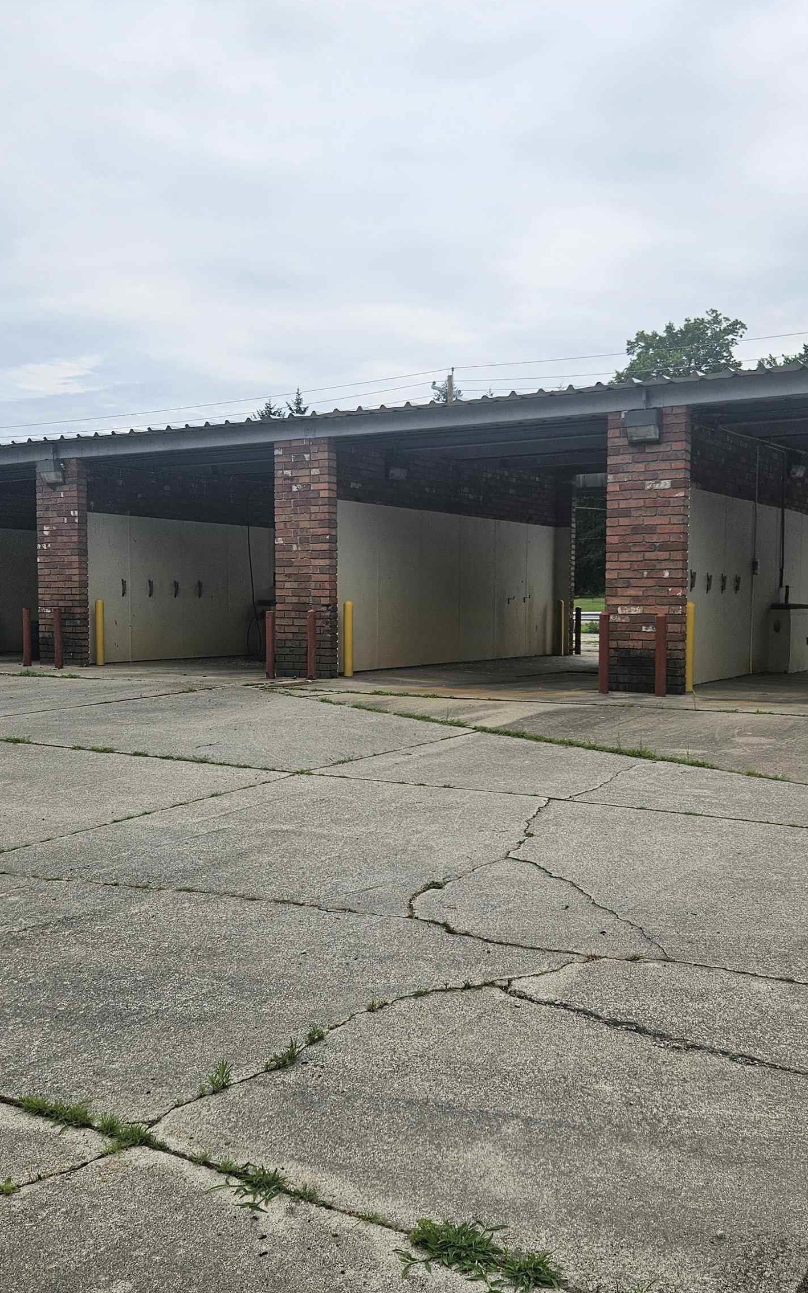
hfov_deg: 38.3
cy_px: 653
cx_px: 418
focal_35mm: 33
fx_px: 1163
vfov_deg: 58.1
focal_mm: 5.4
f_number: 1.8
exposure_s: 1/2701
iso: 25
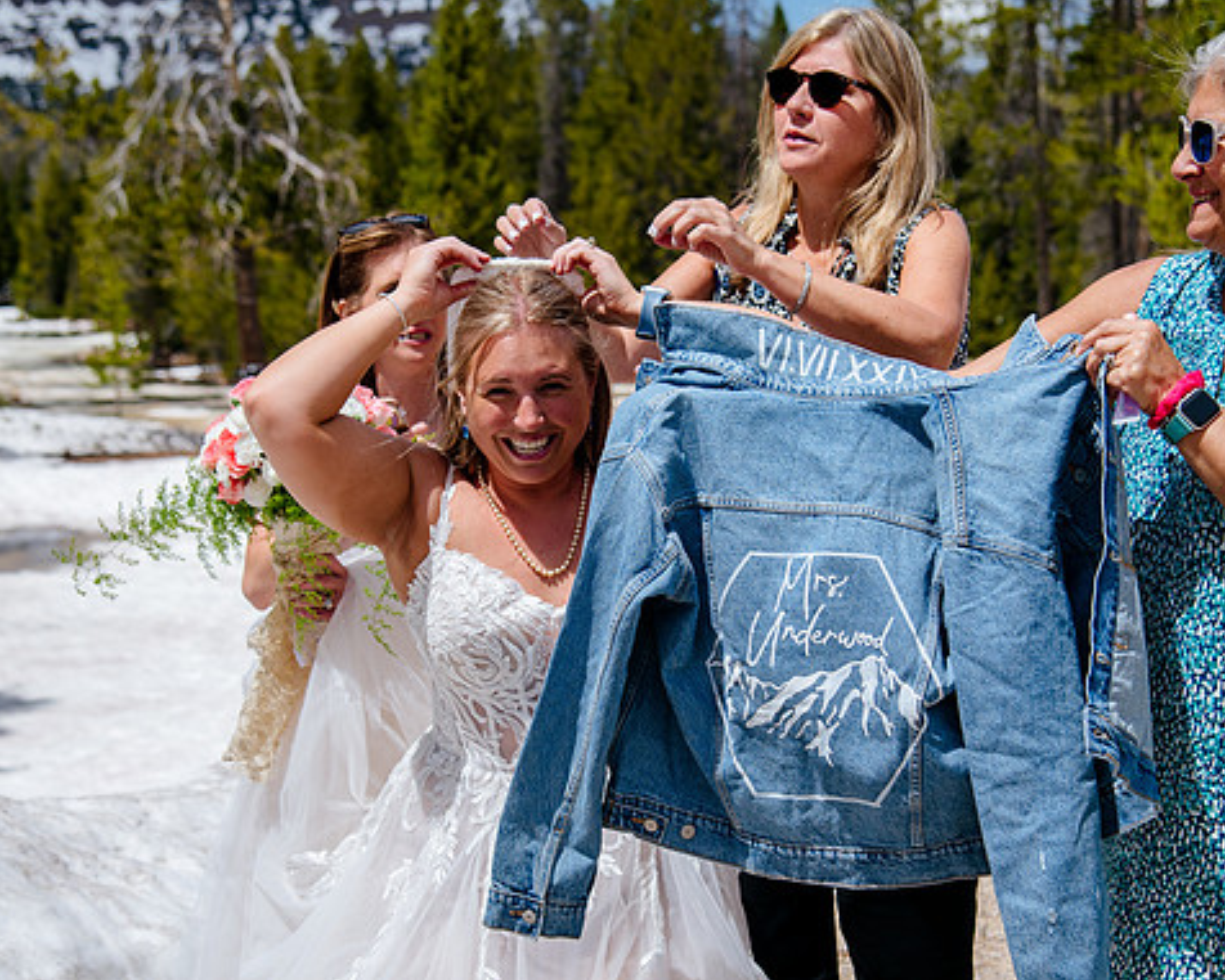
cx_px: 636
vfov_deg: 21.2
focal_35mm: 72
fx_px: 2611
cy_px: 591
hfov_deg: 26.4
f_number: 5
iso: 200
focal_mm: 52
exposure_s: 1/500
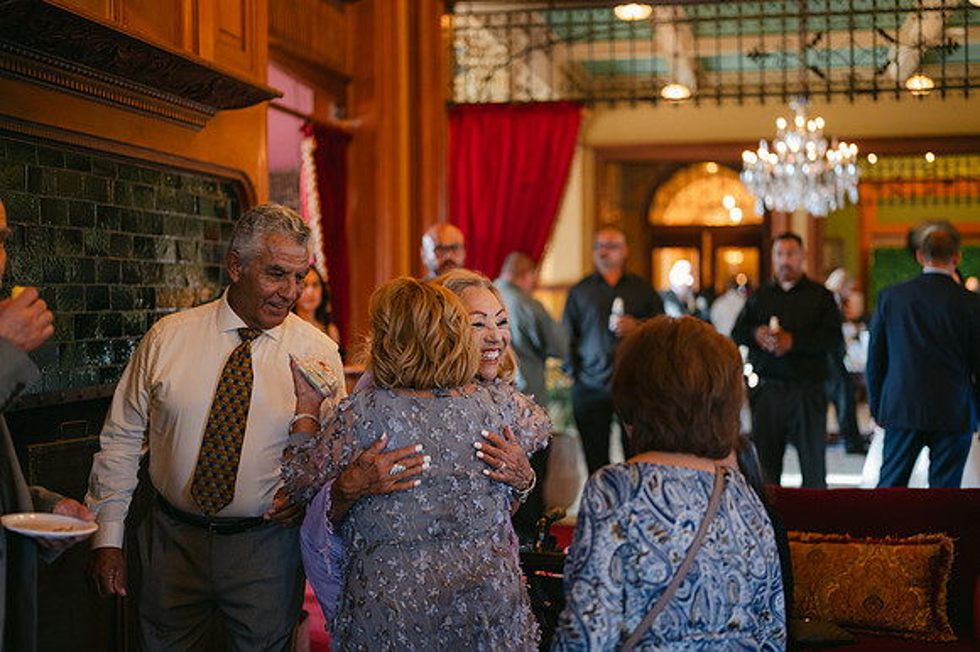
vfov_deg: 27.0
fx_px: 1360
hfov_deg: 39.6
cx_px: 490
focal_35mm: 50
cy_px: 326
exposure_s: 1/125
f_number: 1.8
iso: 1600
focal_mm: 50
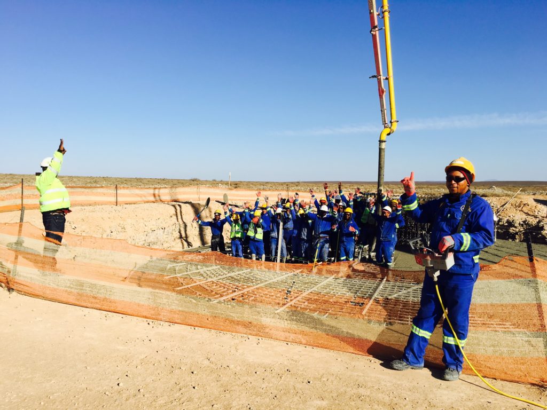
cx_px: 274
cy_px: 205
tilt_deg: -4.8
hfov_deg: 61.7
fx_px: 458
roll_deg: -0.8
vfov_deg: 48.2
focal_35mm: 29
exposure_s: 1/1832
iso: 25
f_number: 2.2
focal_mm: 4.15
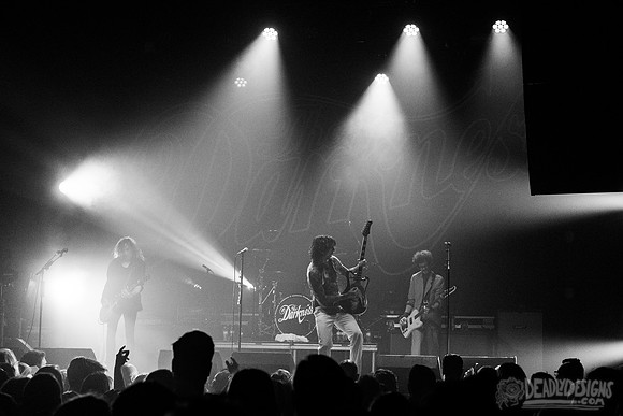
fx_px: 1148
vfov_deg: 20.5
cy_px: 194
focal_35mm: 66
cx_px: 312
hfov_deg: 30.4
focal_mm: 62
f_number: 3.5
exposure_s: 1/400
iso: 2000
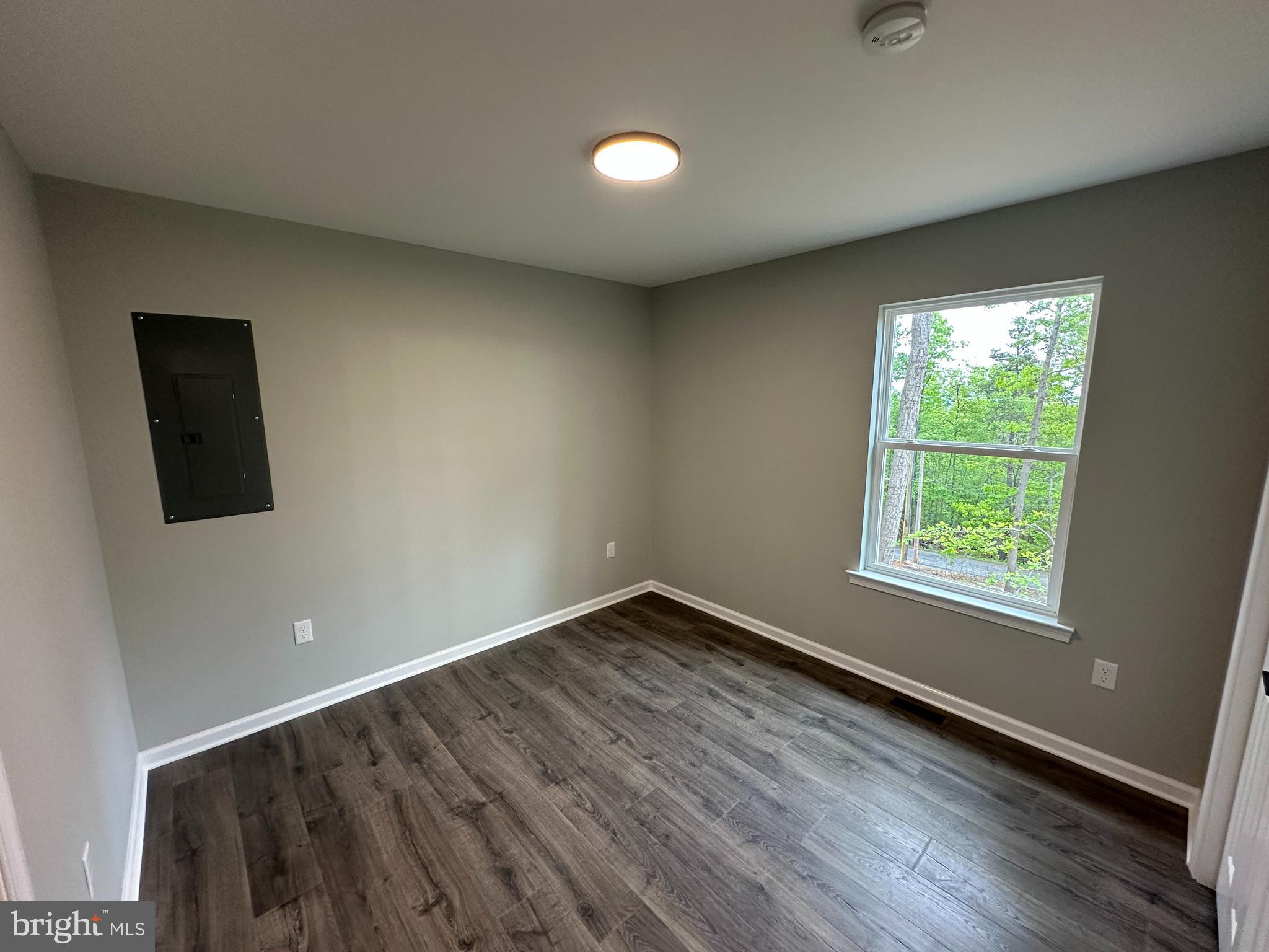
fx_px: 513
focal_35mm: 14
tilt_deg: -9.4
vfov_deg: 85.7
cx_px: 634
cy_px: 476
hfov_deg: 102.1
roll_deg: +0.7
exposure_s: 1/120
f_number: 2.2
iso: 200
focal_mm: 2.22
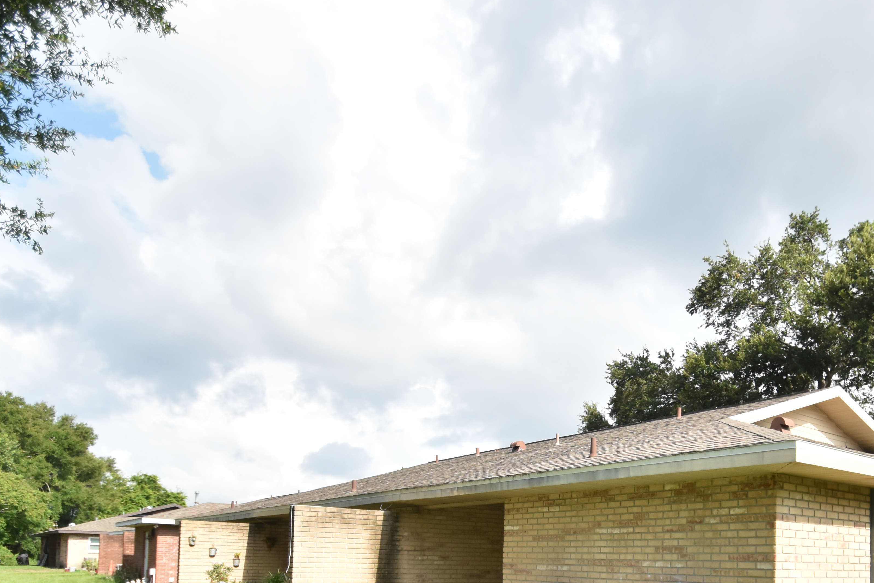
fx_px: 680
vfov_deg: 42.4
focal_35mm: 28
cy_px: 528
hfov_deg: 62.9
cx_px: 617
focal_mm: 10
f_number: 3.5
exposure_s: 1/4000
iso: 800
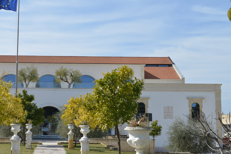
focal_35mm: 60
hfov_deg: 32.8
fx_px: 385
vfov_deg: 22.6
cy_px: 85
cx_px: 59
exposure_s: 1/250
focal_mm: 40
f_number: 10
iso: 160
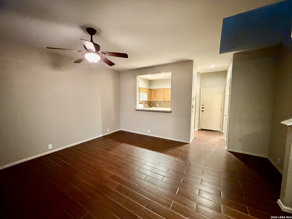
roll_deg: +0.1
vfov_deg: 85.7
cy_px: 110
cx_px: 146
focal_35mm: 14
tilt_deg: -5.3
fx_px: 118
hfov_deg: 102.1
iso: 1250
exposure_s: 1/40
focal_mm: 2.22
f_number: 2.2
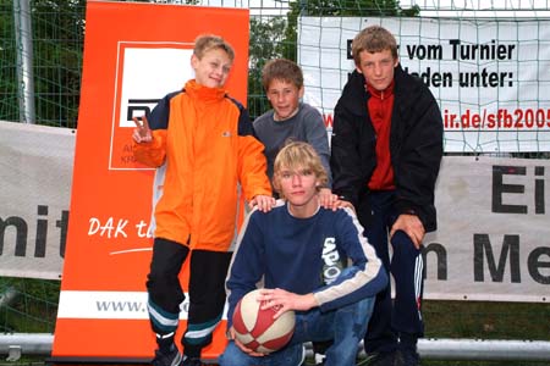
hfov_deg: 38.9
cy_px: 183
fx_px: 779
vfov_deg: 26.5
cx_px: 275
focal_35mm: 51
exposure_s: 1/125
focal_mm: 34
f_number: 13
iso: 400
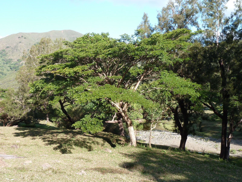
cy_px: 91
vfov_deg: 34.3
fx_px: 294
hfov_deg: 44.8
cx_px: 121
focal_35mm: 42
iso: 80
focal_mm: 6.9
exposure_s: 1/160
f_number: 4
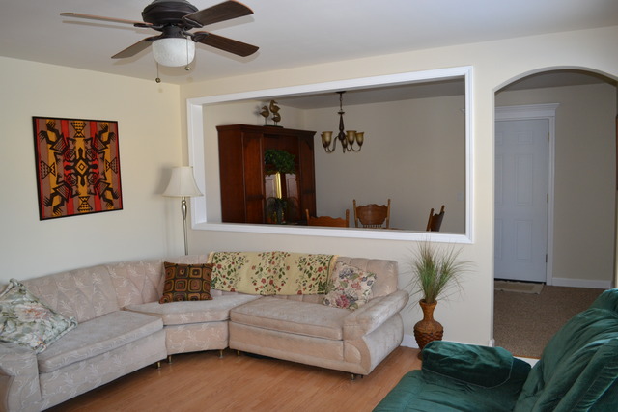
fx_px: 464
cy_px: 206
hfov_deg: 67.4
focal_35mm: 27
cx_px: 309
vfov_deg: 48.0
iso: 640
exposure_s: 1/60
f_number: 3.5
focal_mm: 18
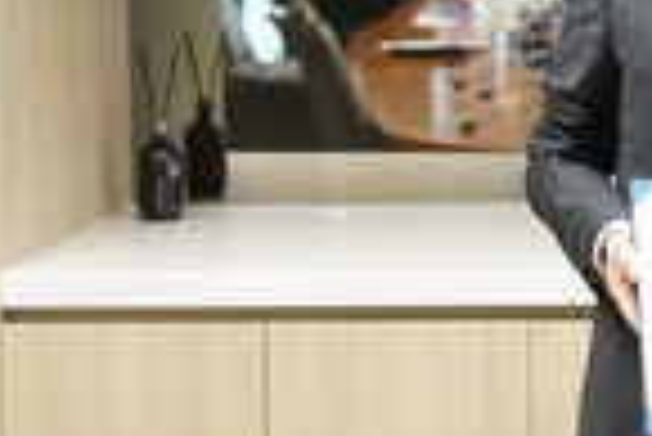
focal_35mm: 194
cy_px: -4
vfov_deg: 7.1
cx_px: 1048
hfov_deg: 10.2
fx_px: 3517
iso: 4000
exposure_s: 1/100
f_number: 2.8
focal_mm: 47
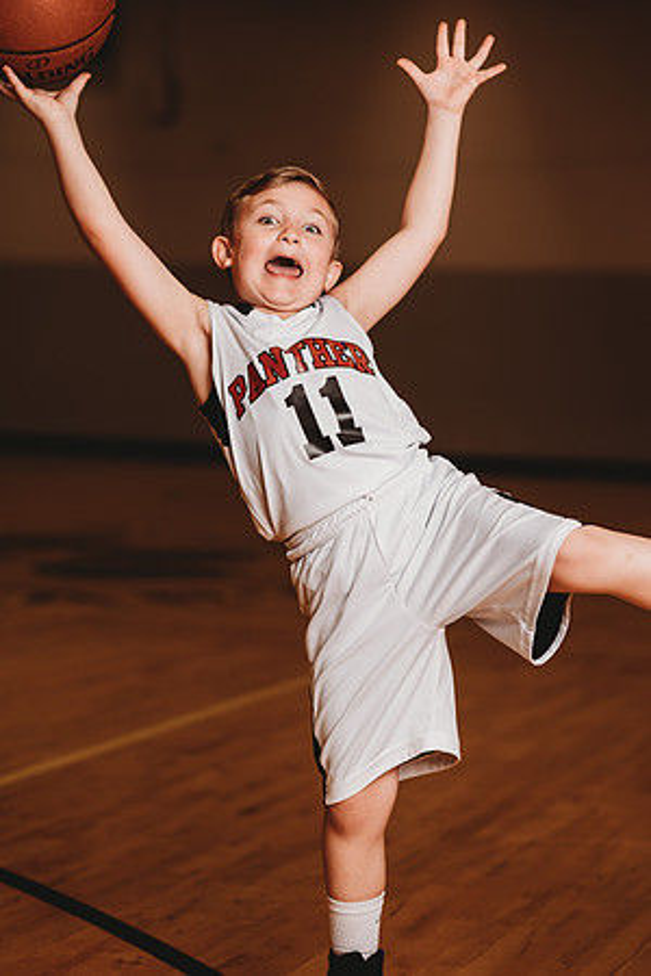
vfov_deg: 23.9
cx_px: 326
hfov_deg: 16.1
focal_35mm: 85
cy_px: 488
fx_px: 2305
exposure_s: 1/160
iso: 100
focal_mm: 85
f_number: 2.5
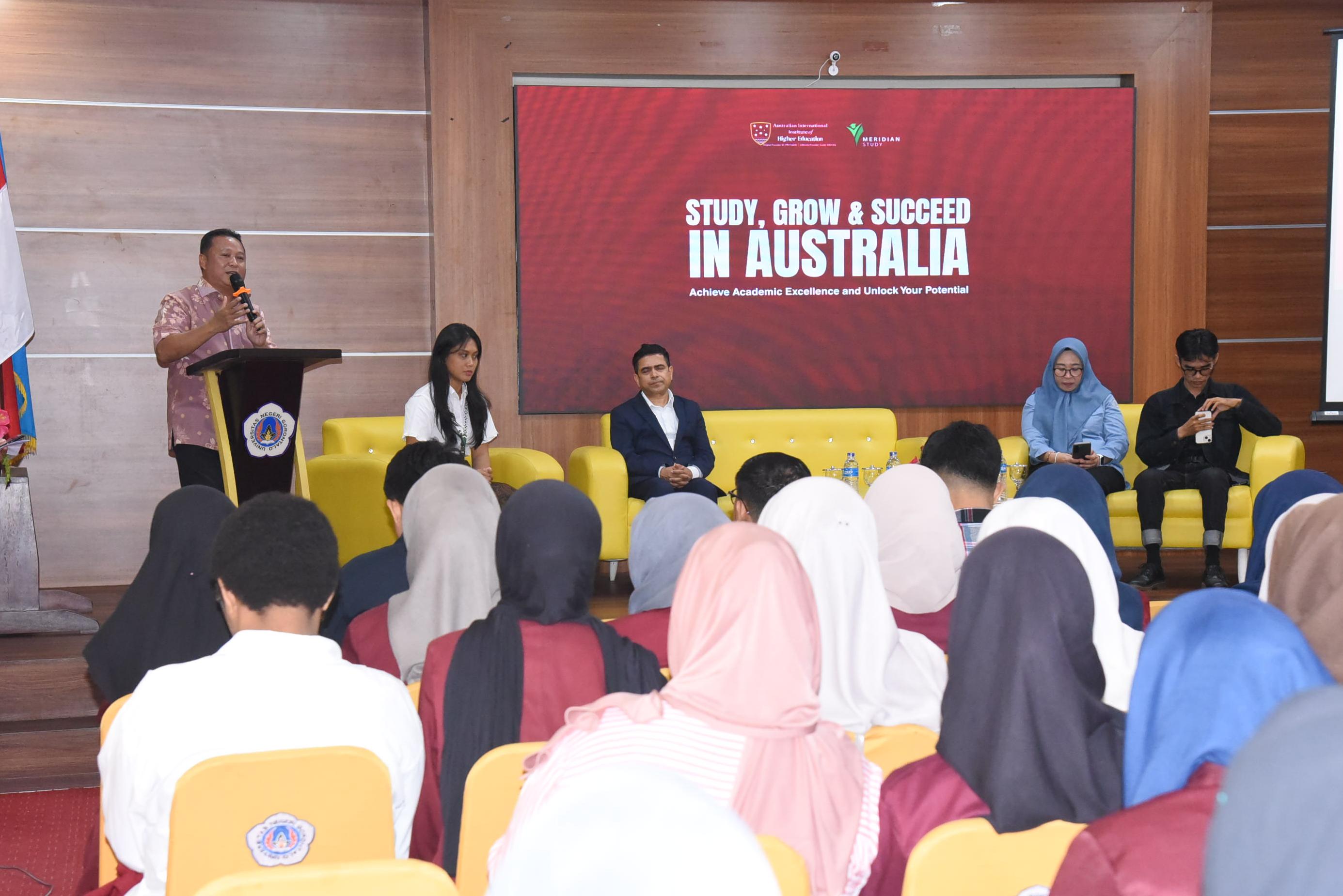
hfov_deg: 34.5
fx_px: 2165
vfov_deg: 23.4
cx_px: 672
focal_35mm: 58
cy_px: 448
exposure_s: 1/200
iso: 6400
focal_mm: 58
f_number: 6.3
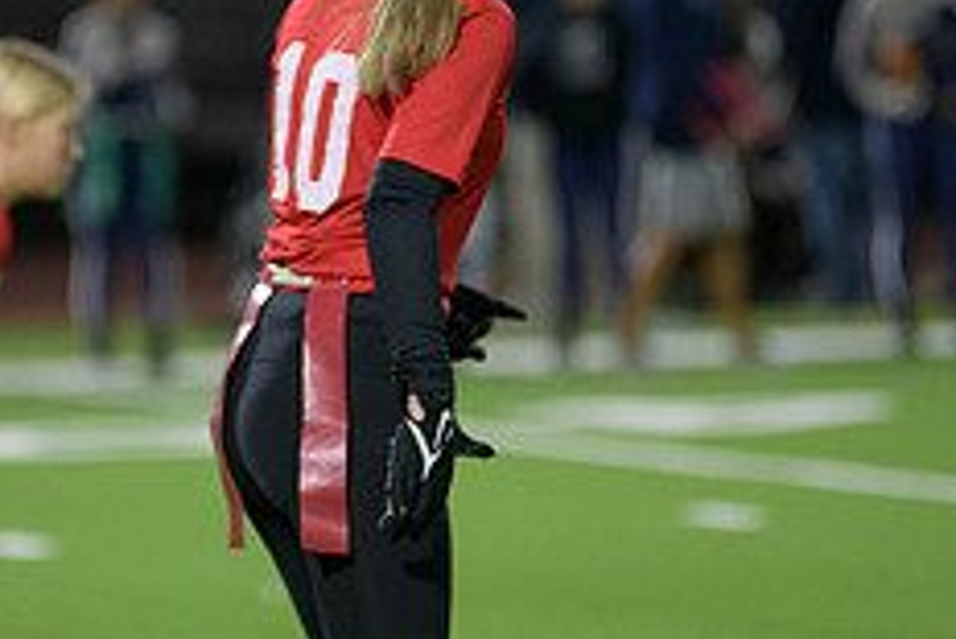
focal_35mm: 474
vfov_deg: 2.9
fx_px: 12595
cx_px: 268
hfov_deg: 4.3
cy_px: 167
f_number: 2.8
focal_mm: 190
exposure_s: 1/640
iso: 2800
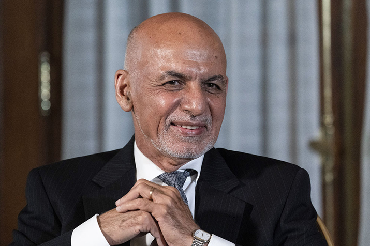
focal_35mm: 267
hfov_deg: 7.7
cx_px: 184
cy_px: 122
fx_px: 2743
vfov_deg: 5.1
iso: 8000
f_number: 5.6
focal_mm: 265
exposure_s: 1/320
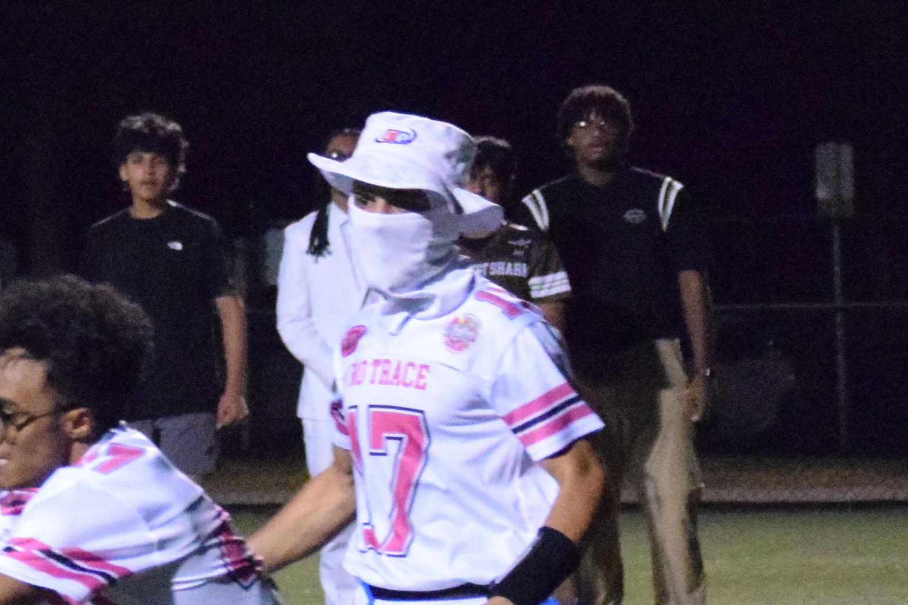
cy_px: 112
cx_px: -736
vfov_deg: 3.3
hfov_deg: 4.9
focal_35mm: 415
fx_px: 10467
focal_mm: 72
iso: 12800
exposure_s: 1/800
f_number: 4.2
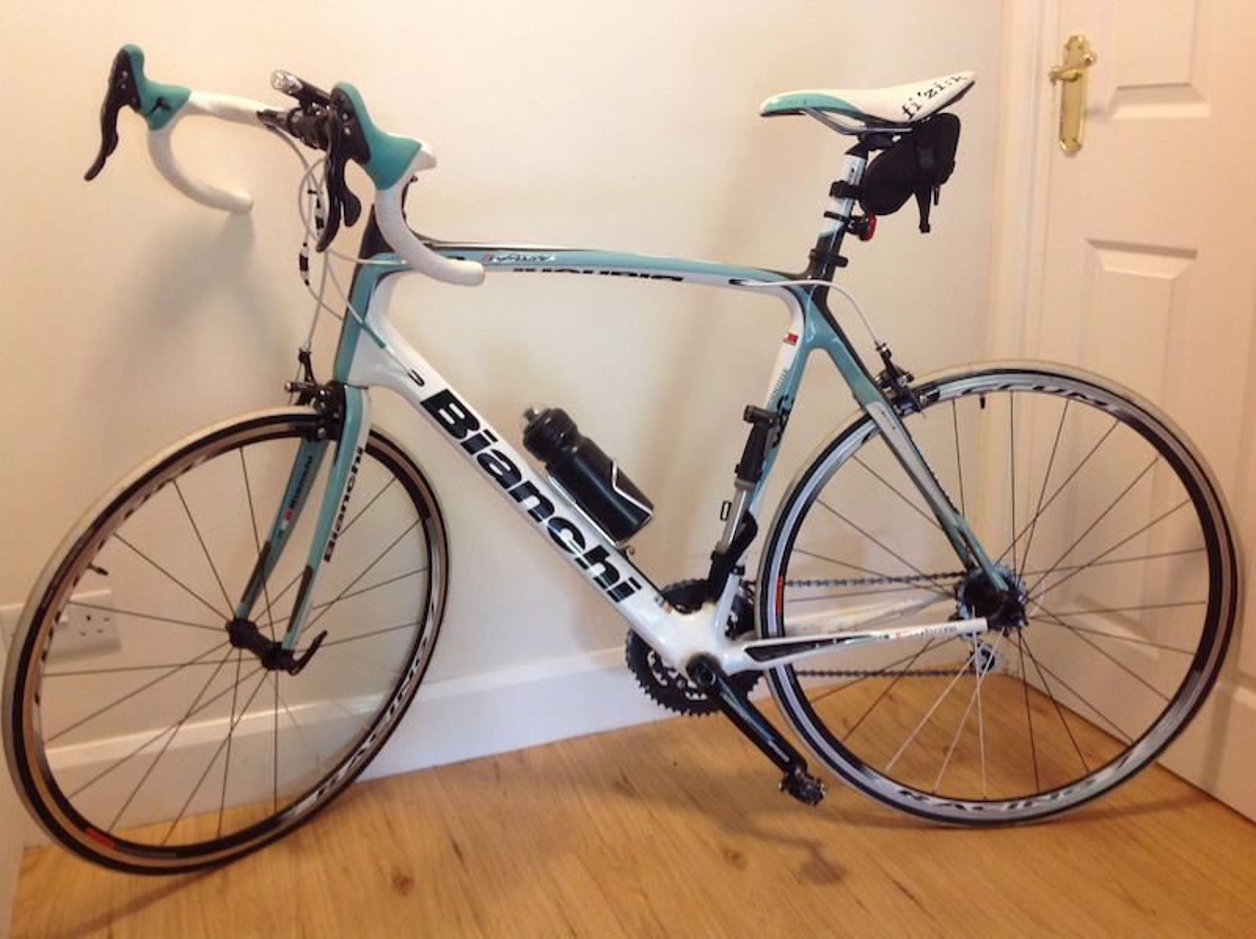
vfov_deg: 40.6
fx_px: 1268
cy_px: 470
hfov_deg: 52.7
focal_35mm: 35
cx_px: 628
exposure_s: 1/15
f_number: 2.4
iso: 125
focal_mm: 4.28
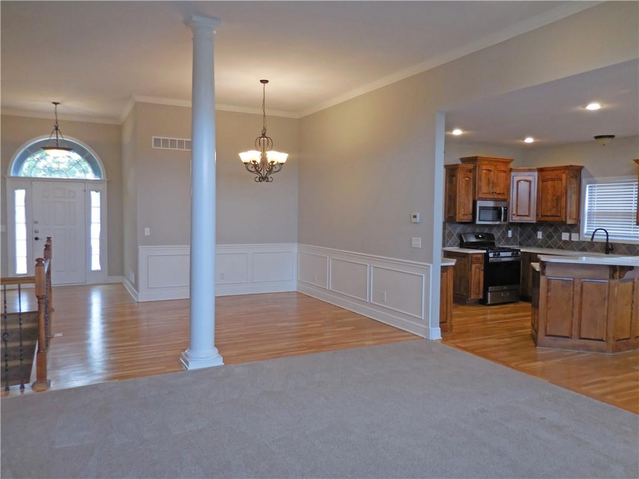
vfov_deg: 54.9
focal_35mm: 25
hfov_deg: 69.4
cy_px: 240
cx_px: 320
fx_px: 461
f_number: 3.3
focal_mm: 4.5
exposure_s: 1/30
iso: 160
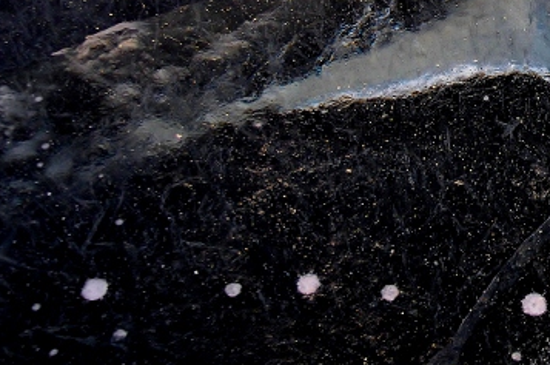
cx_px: 544
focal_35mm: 84
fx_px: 1283
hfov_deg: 23.2
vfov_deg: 15.9
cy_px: 4
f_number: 5
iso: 200
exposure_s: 1/100
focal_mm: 25
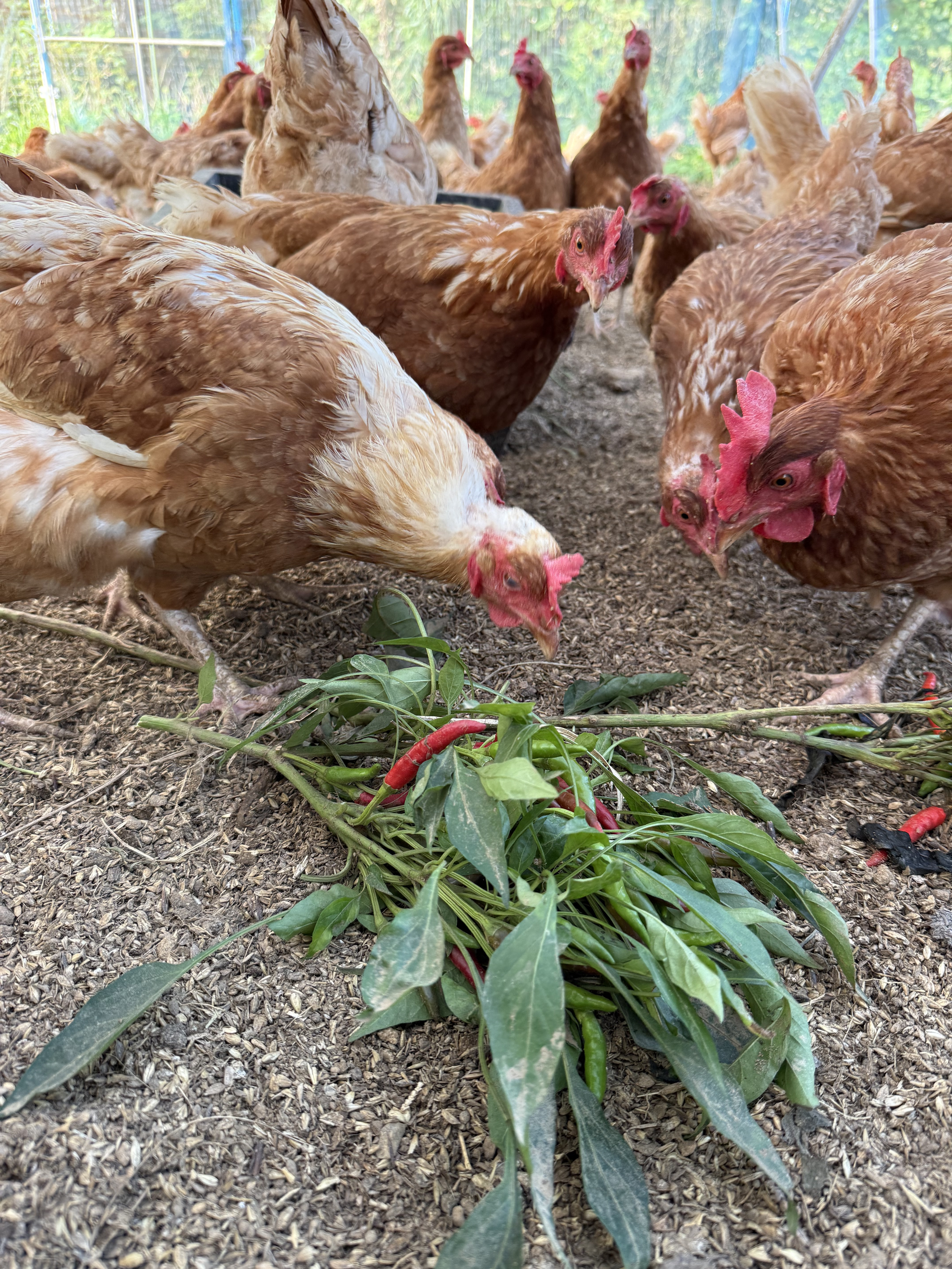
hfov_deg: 56.8
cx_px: 476
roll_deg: -0.2
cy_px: 634
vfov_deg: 71.6
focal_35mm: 24
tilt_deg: -23.2
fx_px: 880
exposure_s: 1/121
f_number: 1.78
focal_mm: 6.76
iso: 125
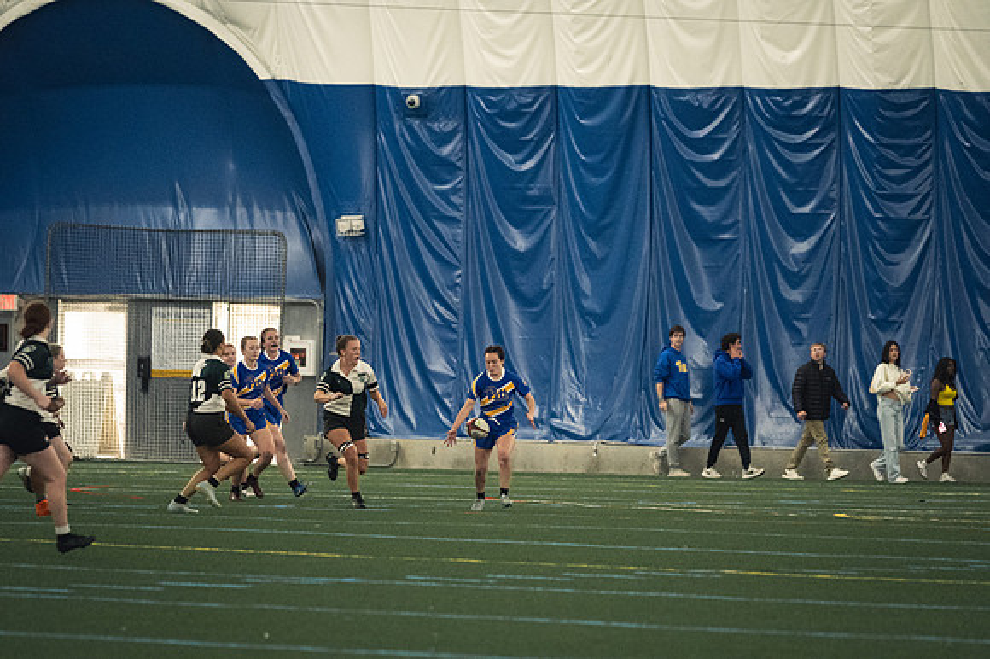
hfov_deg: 6.9
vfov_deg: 4.6
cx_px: 495
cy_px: 330
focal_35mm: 300
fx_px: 8245
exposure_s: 1/500
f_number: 2.8
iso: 6400
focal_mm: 200
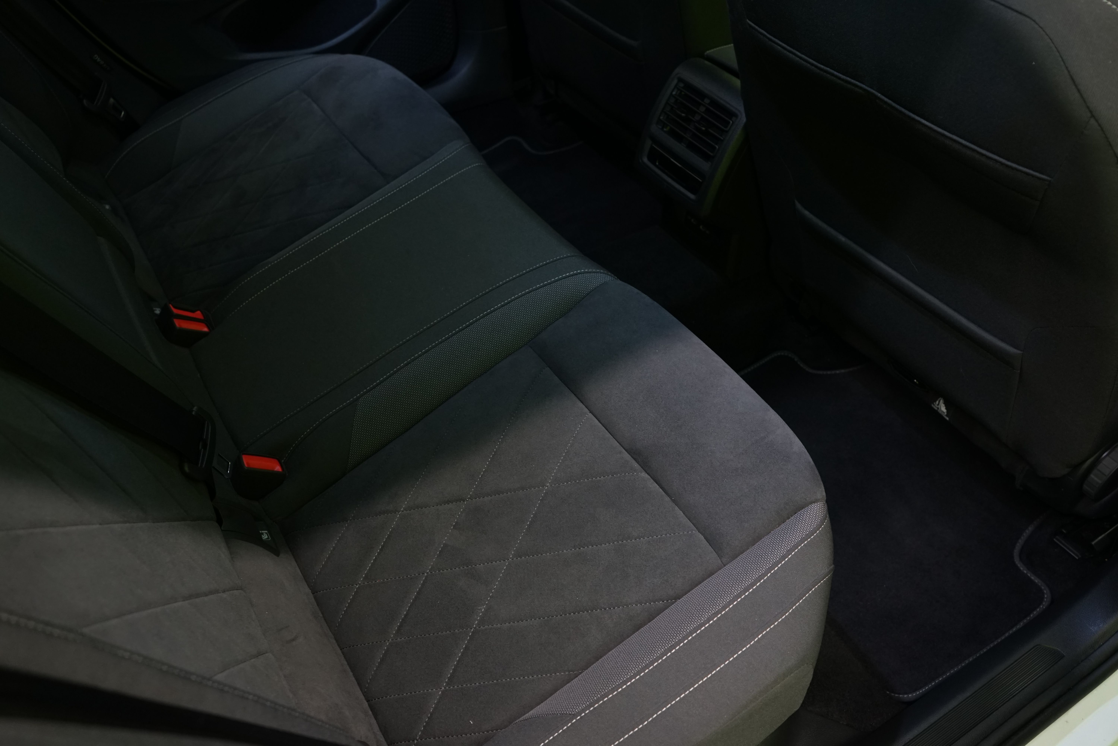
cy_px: 373
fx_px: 869
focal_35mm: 28
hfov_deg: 65.5
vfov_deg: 46.4
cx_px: 559
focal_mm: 28
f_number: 5
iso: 1250
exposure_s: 1/20
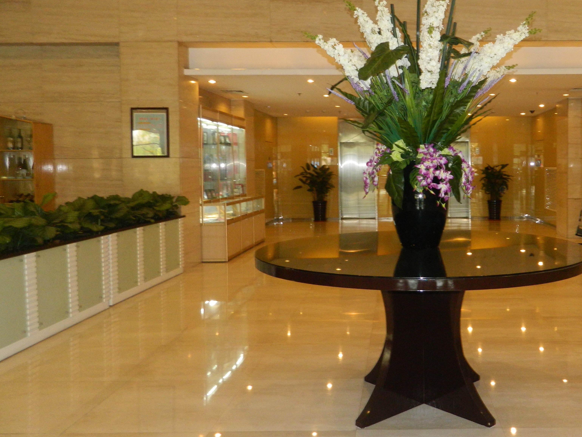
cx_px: 405
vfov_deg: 40.6
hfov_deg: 51.3
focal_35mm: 35
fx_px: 588
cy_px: 186
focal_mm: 4.5
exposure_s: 1/30
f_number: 3.1
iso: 250
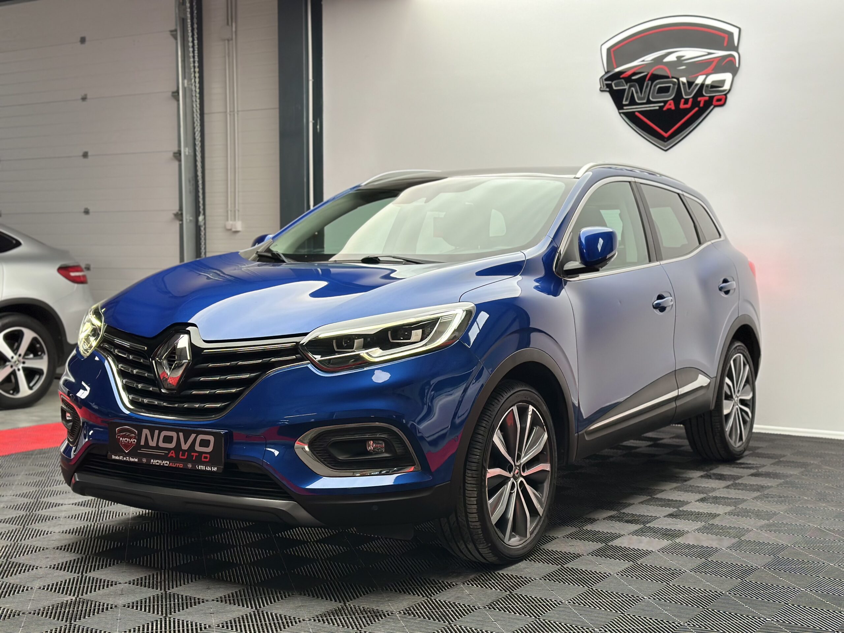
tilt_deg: -3.2
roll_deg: -0.3
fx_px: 1170
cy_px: 316
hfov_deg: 39.7
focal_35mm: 48
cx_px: 422
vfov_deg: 30.3
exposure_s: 1/100
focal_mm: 6.86
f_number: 1.78
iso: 100
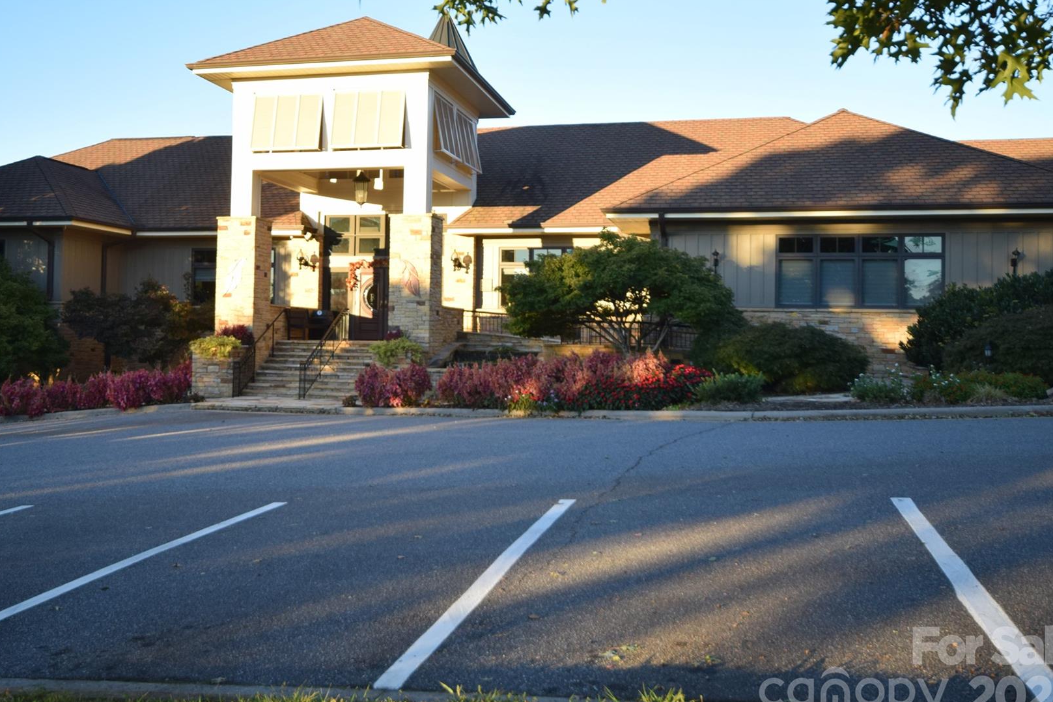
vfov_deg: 35.0
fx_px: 1111
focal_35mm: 38
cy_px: 305
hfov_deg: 50.6
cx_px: 460
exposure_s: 1/200
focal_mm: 20
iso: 400
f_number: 7.1
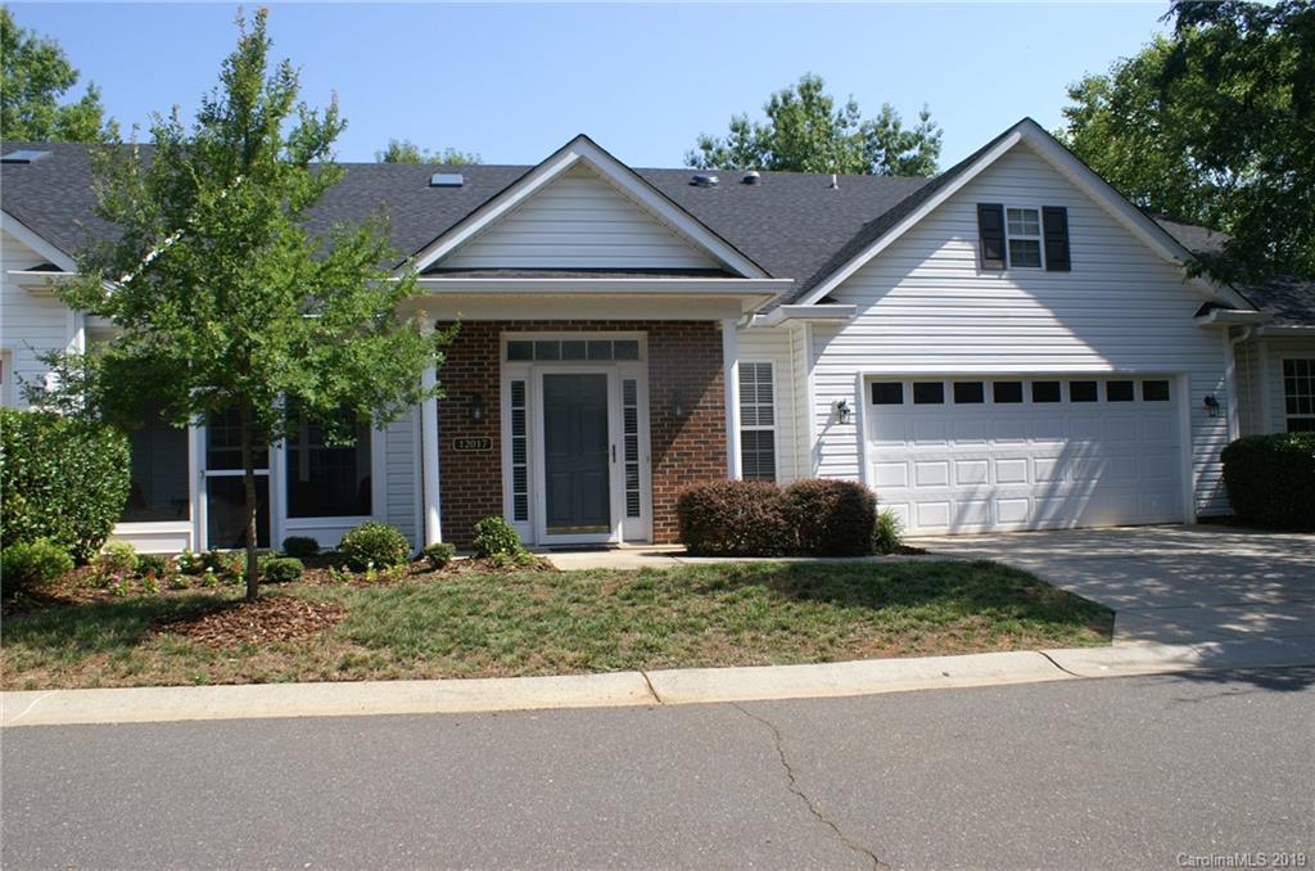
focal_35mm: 27
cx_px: 658
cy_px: 436
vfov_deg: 47.7
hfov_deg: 67.5
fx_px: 984
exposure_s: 1/125
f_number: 11
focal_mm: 18
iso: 100
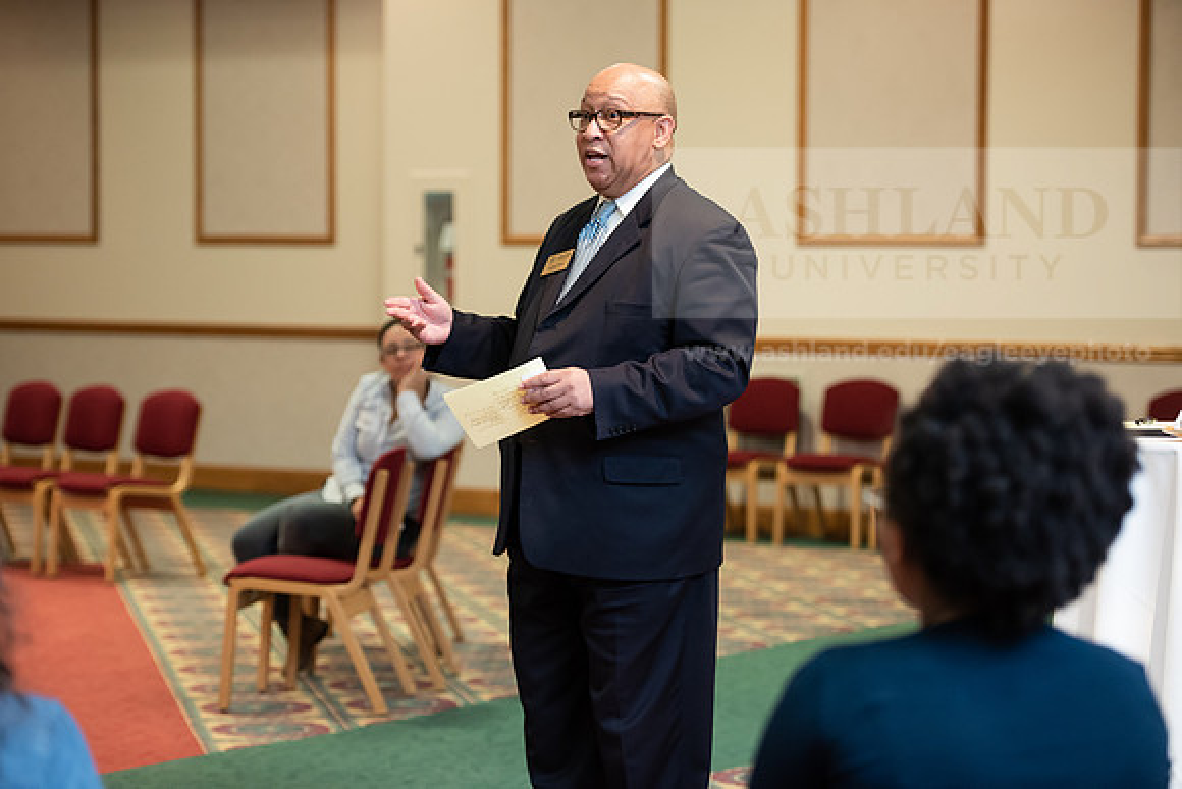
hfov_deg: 20.8
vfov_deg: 14.0
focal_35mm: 98
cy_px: 394
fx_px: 3218
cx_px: 591
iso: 2000
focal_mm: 98
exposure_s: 1/200
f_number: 3.2
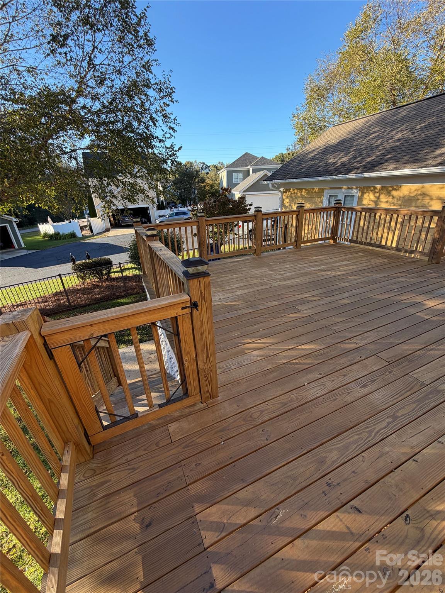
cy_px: 296
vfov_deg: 102.1
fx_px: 240
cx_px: 222
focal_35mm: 14
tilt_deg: -23.8
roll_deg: +3.0
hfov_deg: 85.7
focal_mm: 2.22
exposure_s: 1/273
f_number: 2.2
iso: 50
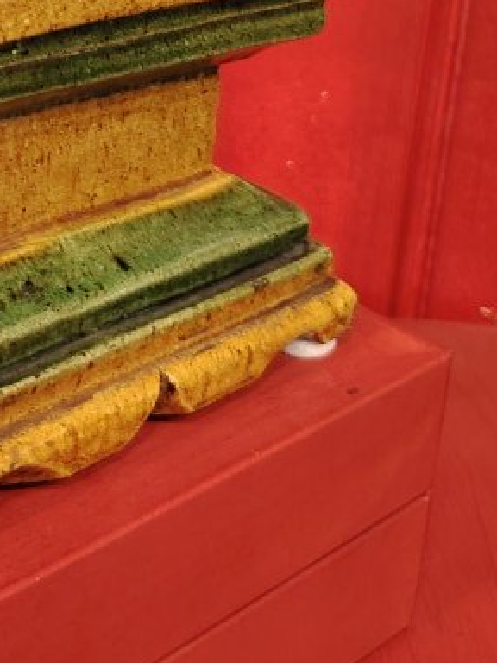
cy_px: -104
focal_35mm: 75
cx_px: 19
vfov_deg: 24.0
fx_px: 1436
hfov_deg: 19.2
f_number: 1.75
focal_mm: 5.25
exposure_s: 1/25
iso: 1909
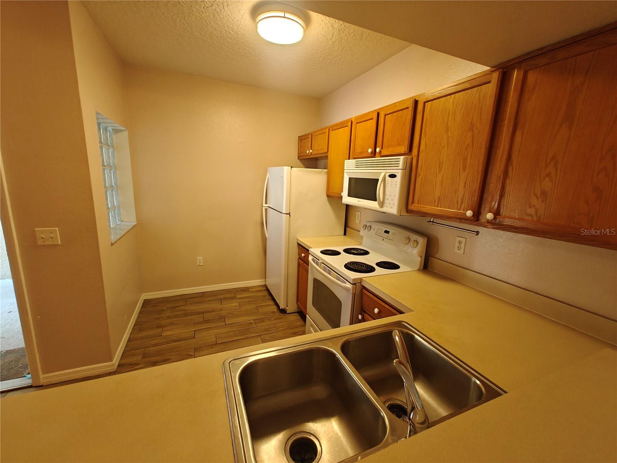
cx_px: 308
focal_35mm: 14
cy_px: 232
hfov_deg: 102.1
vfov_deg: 85.7
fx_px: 250
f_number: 2.2
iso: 250
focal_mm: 2.62
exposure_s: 1/30
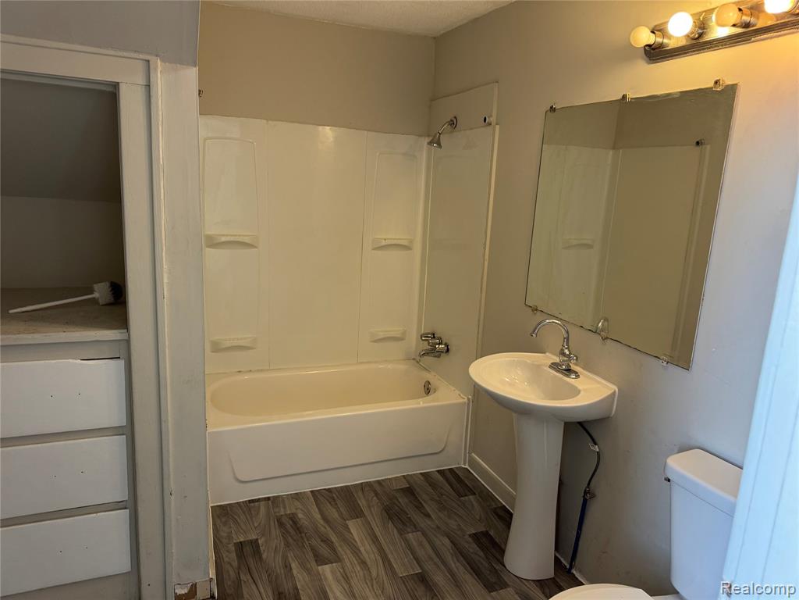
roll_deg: -2.6
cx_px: 400
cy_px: 300
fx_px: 554
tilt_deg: -11.5
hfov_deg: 71.6
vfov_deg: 56.8
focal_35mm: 24
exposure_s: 1/79
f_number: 1.78
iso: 200
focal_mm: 6.76
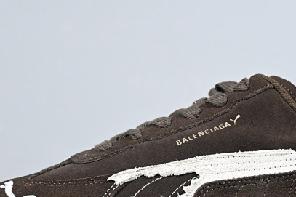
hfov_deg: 17.8
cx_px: 195
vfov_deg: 11.9
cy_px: 122
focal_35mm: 115
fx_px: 945
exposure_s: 1/125
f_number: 5.6
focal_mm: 39
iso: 800
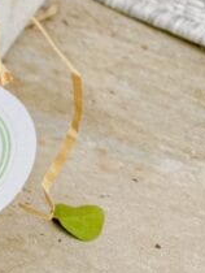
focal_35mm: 117
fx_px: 922
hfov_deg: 10.8
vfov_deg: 14.4
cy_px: -243
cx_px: -287
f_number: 1.8
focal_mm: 6.76
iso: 64
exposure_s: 1/250
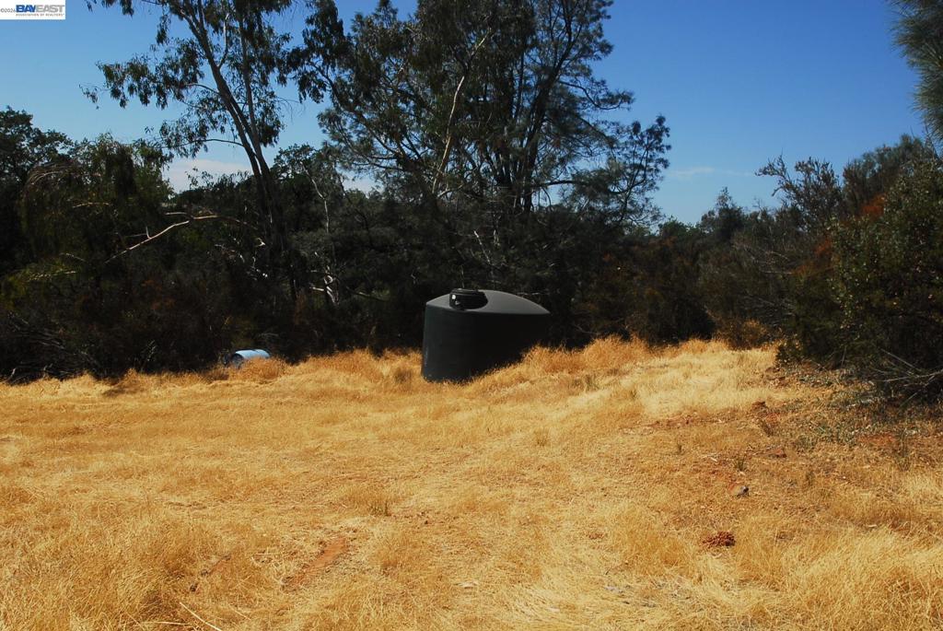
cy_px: 316
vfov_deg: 37.0
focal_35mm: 36
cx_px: 472
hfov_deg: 53.1
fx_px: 944
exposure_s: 1/100
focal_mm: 24
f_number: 18
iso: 100
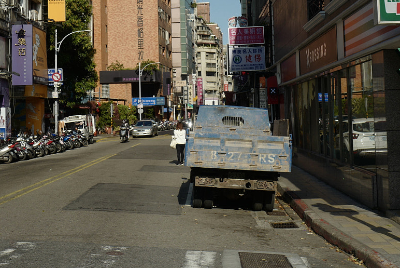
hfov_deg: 34.5
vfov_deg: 23.3
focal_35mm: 58
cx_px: 190
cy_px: 78
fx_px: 645
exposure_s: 1/800
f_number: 5
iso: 100
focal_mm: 28
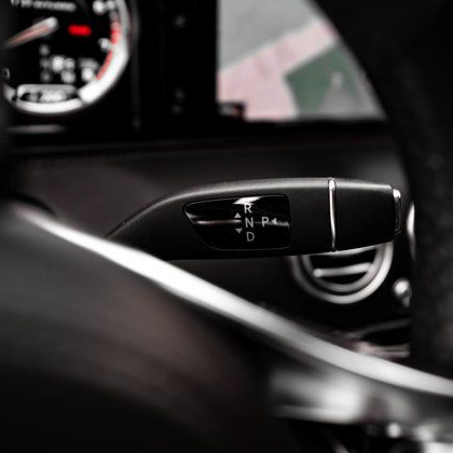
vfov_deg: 38.3
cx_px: 290
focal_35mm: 44
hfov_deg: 38.0
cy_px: 224
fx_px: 651
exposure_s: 1/200
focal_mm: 34
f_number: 3.5
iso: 640
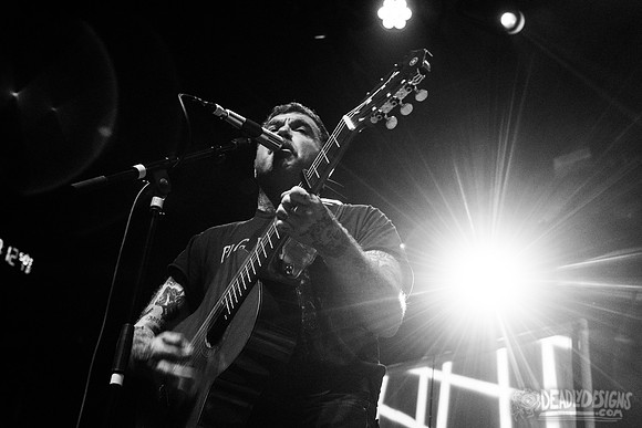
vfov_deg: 25.1
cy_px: 206
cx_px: 295
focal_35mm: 54
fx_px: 964
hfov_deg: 36.8
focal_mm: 50
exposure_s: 1/125
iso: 6400
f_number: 4
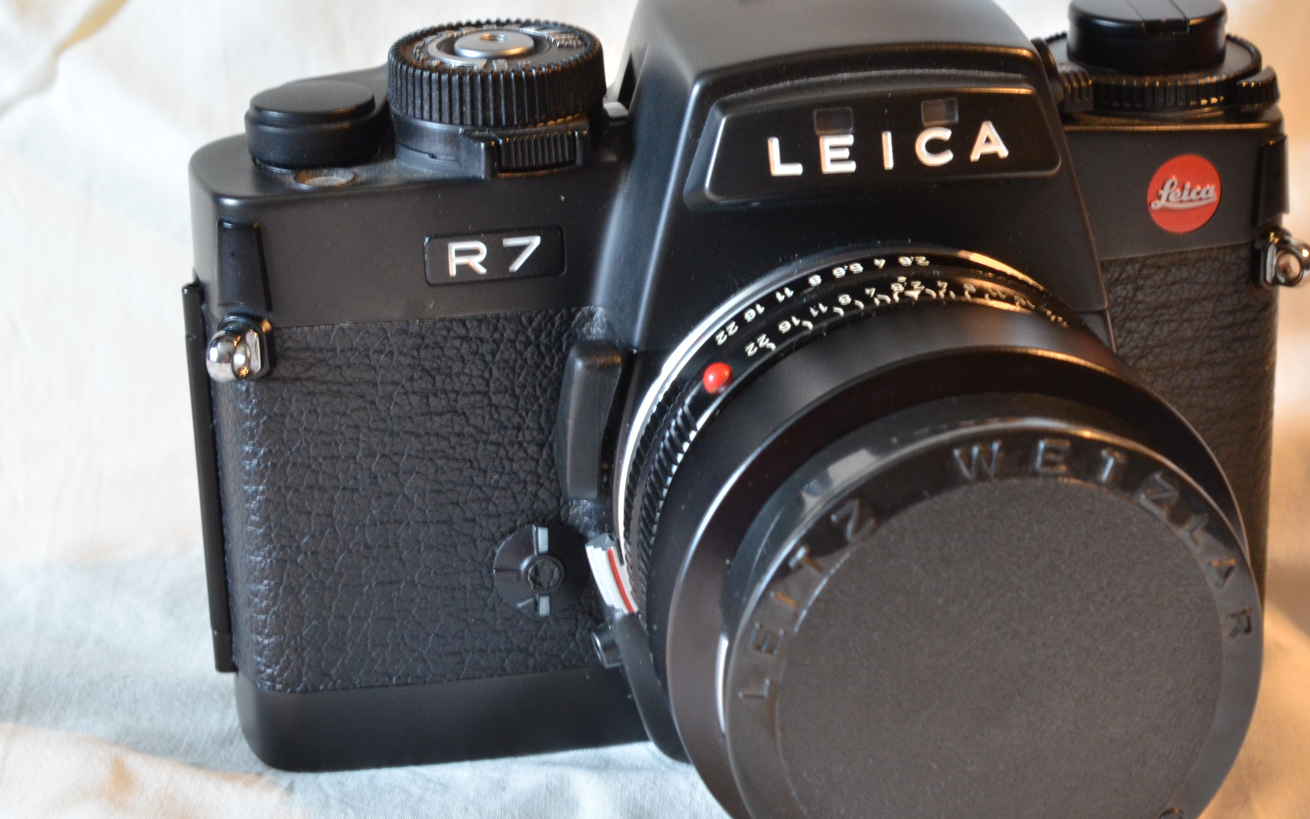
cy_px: 380
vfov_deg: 15.9
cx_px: 859
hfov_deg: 25.1
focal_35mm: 82
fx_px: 2927
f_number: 13
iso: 800
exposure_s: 1/6
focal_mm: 40
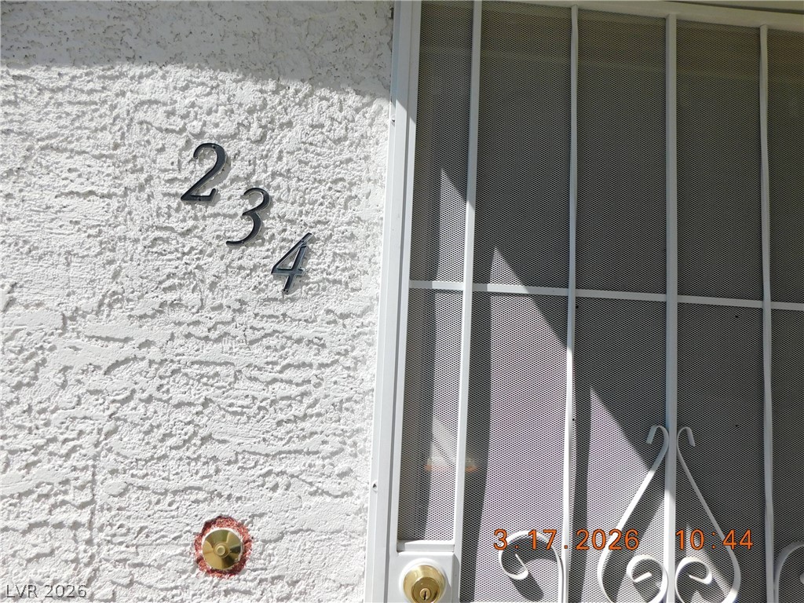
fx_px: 534
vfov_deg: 58.9
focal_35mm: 23
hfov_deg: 73.9
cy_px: 302
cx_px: 402
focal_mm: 4
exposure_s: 1/640
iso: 125
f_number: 6
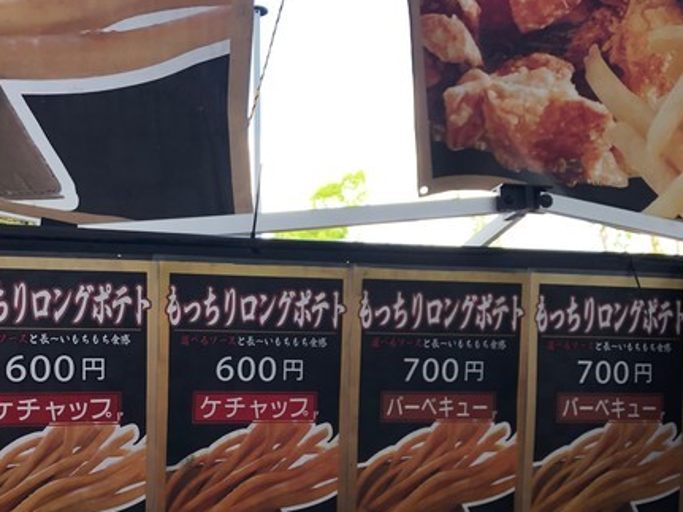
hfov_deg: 36.6
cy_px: 388
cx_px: 261
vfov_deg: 27.6
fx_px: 1026
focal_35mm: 52
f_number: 1.8
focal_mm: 3.99
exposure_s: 1/120
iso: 50
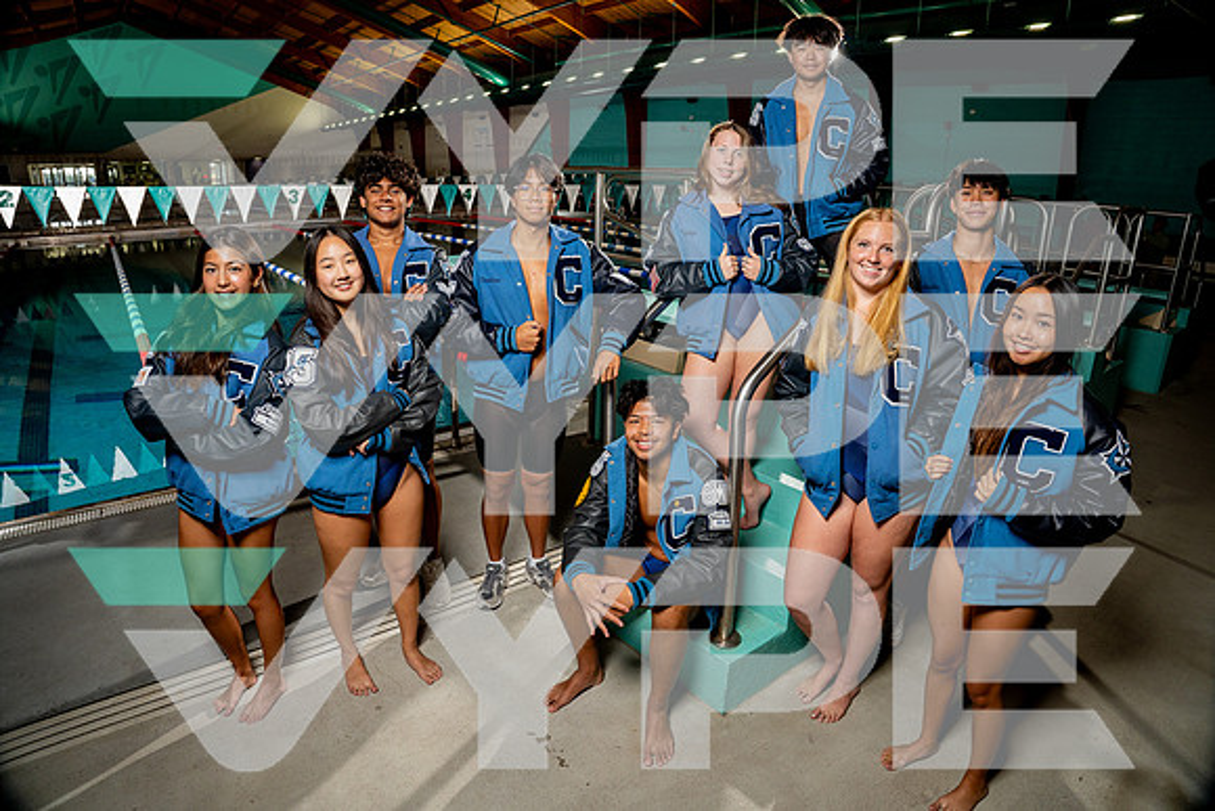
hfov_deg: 84.0
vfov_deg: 62.0
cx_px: 608
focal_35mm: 20
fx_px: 675
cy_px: 406
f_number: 6.3
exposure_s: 1/250
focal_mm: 20
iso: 640
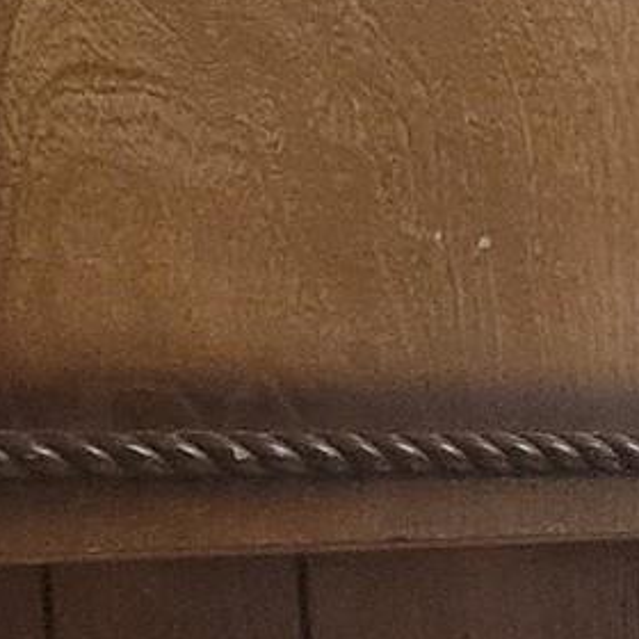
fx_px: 1754
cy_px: 589
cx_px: 2109
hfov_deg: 10.3
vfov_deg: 20.2
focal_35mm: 84
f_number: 2.2
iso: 400
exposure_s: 1/60
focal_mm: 2.2
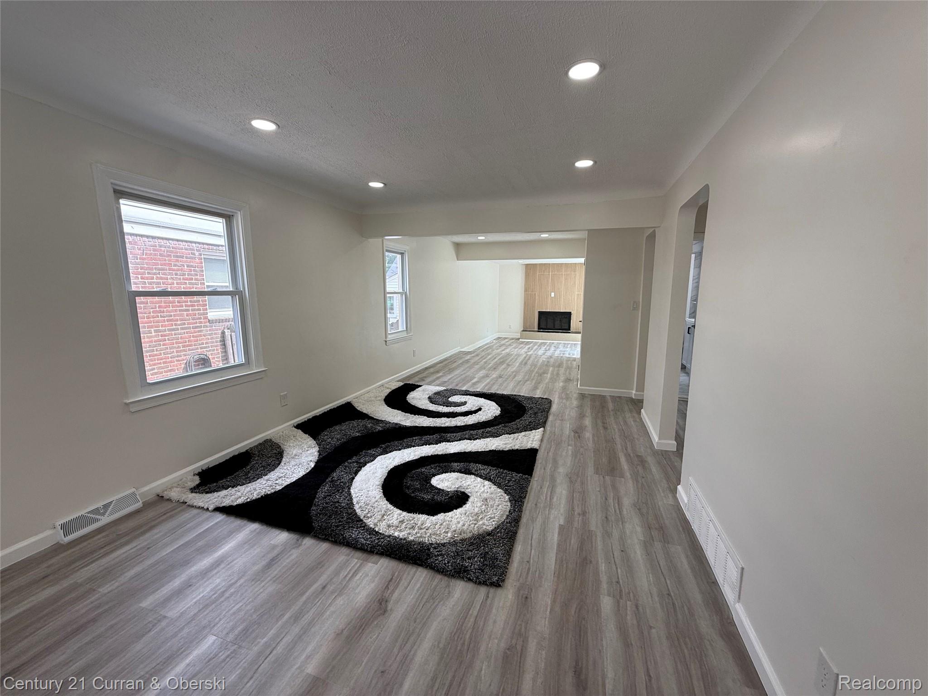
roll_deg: -1.6
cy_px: 348
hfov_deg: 102.1
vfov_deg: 85.7
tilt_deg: -9.5
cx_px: 464
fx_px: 375
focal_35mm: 14
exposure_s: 1/111
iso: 50
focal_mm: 2.22
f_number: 2.2
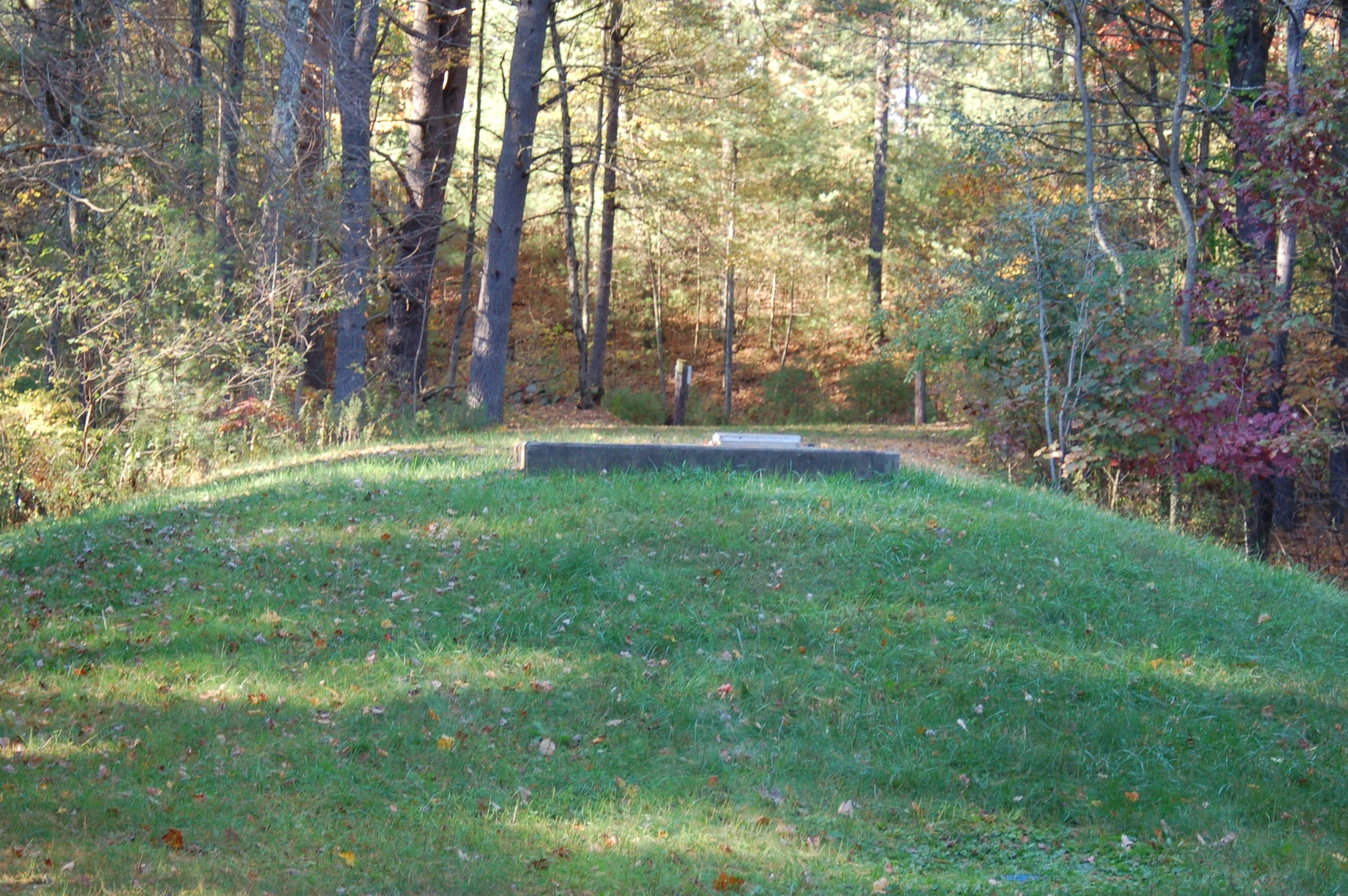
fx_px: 2918
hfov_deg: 26.0
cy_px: 448
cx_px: 674
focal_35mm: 78
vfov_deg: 17.5
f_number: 4.5
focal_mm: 52
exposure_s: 1/60
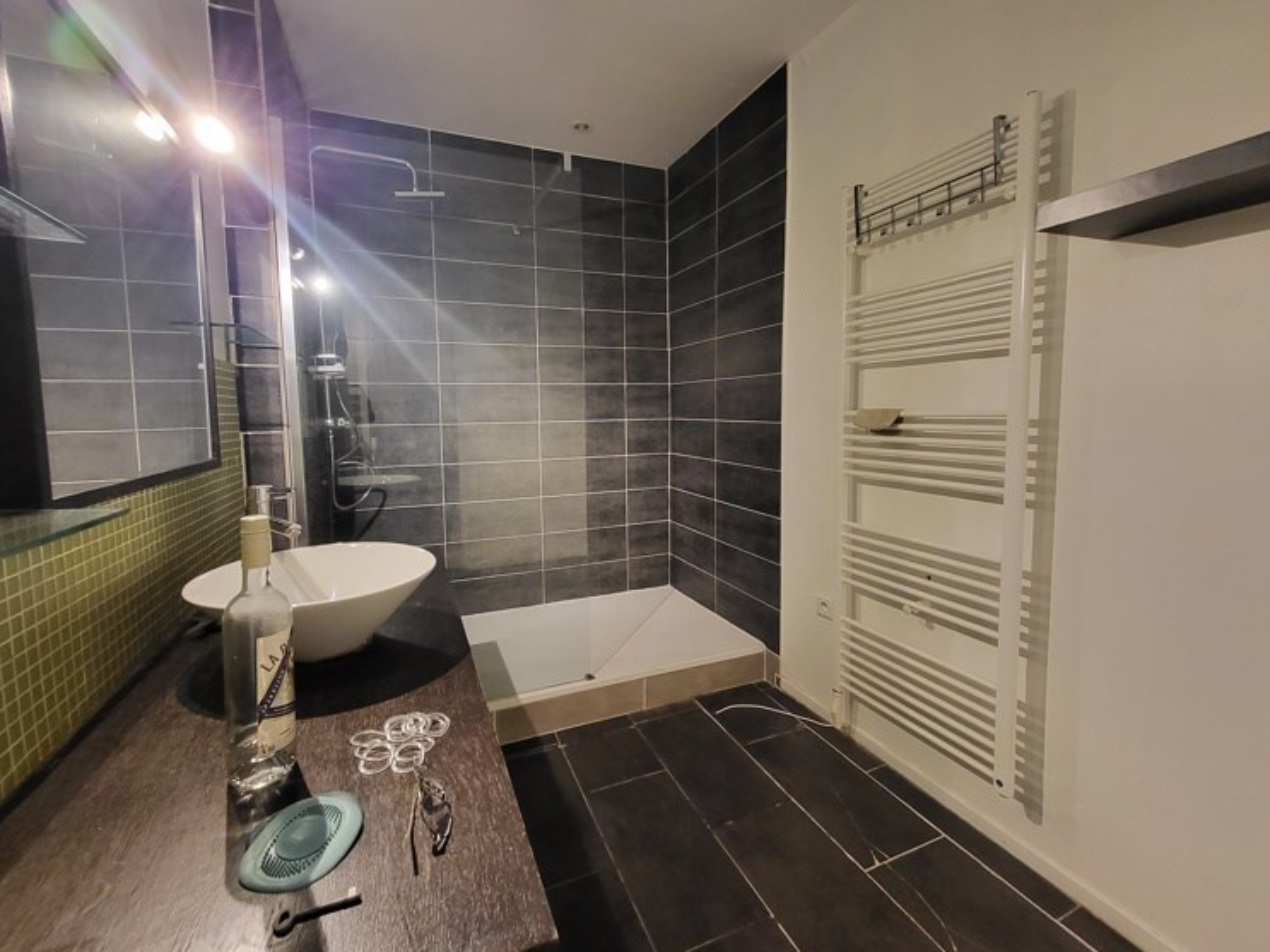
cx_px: 634
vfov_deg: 85.6
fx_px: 514
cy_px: 458
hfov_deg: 102.1
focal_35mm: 14
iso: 640
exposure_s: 1/33
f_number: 2.2
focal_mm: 1.74
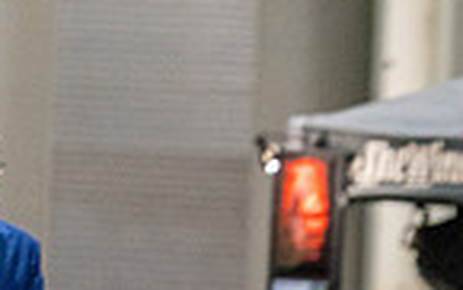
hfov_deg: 2.6
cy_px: 467
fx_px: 10271
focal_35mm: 813
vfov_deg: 1.6
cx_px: 754
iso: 6400
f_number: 2.8
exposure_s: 1/250
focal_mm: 200
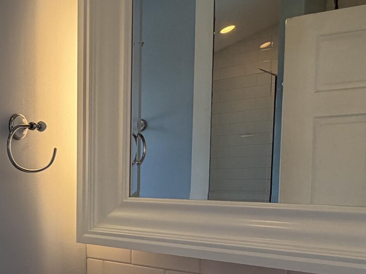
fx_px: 486
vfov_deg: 30.9
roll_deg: +1.7
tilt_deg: -6.2
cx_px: -29
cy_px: 212
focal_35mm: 46
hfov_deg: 35.7
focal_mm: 2.22
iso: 100
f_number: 2.2
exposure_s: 1/120
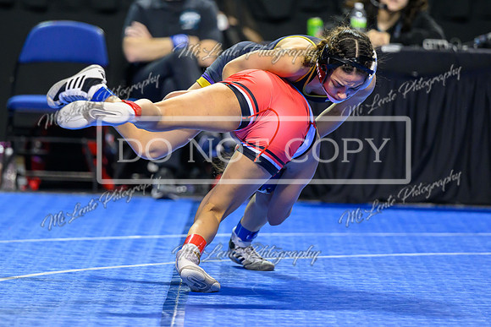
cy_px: 118
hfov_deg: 7.2
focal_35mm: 286
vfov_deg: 4.8
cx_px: 215
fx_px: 3906
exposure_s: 1/800
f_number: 2.8
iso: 2500
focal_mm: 200
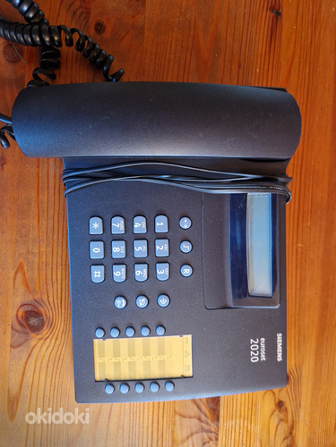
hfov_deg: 58.9
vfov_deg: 73.9
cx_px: 168
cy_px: 224
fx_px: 298
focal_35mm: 23
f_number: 1.8
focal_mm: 5.4
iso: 800
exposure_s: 1/50
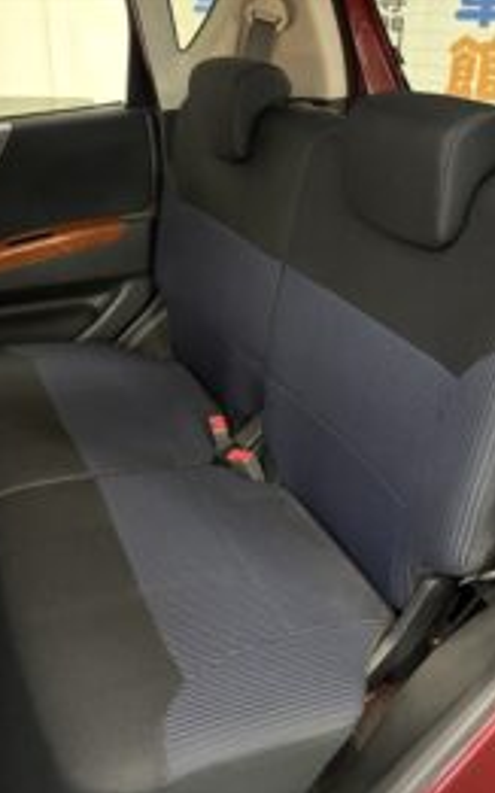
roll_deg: +0.2
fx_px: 799
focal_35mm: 37
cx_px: 213
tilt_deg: -25.9
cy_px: 396
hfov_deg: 34.4
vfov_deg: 52.8
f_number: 1.6
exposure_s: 1/25
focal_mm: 5.96
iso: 800
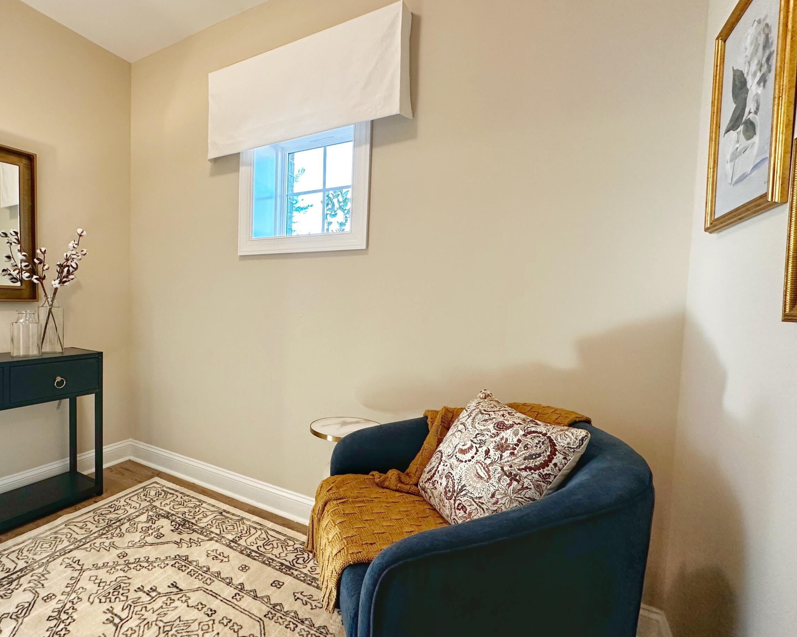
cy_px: 323
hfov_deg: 84.1
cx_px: 283
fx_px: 425
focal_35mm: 18
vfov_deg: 73.8
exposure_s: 1/120
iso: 200
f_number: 2.2
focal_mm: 2.22
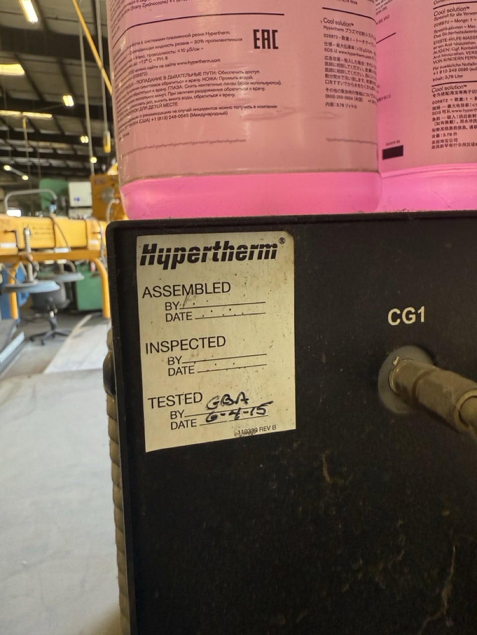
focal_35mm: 24
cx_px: 238
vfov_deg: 71.6
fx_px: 441
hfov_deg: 56.8
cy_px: 318
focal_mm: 2.2
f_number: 2.2
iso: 250
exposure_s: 1/99
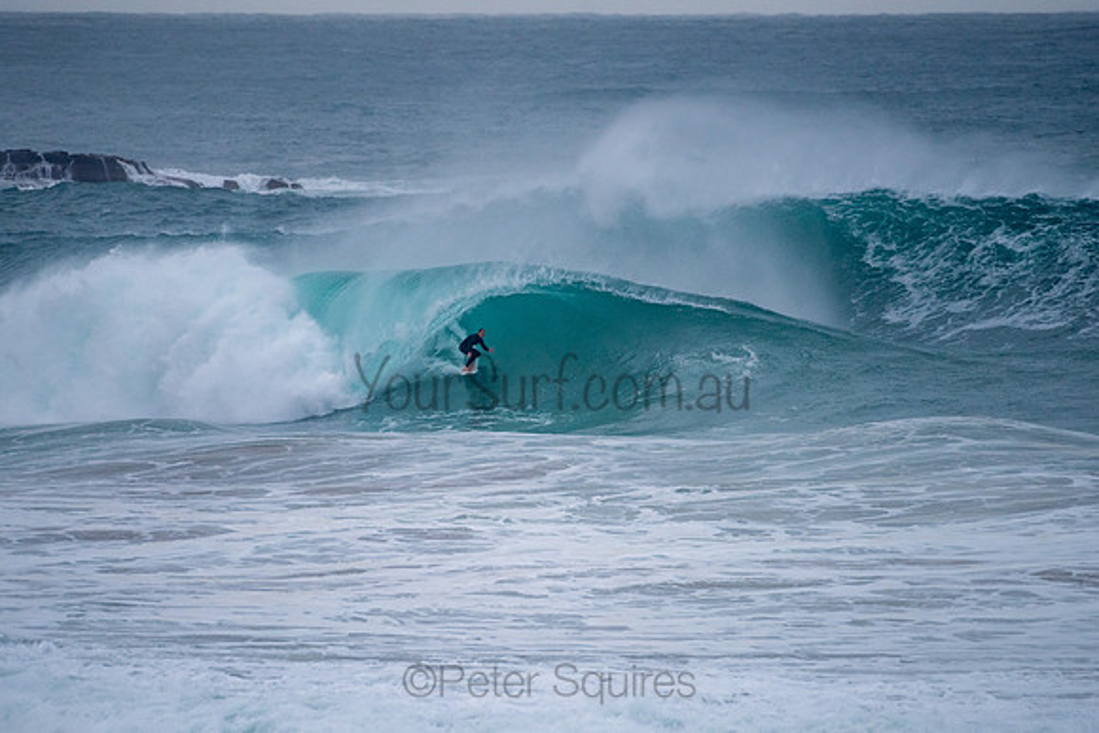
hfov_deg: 3.4
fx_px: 18723
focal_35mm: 613
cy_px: 339
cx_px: 528
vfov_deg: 2.2
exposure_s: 1/1250
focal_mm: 500
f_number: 5.6
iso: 500
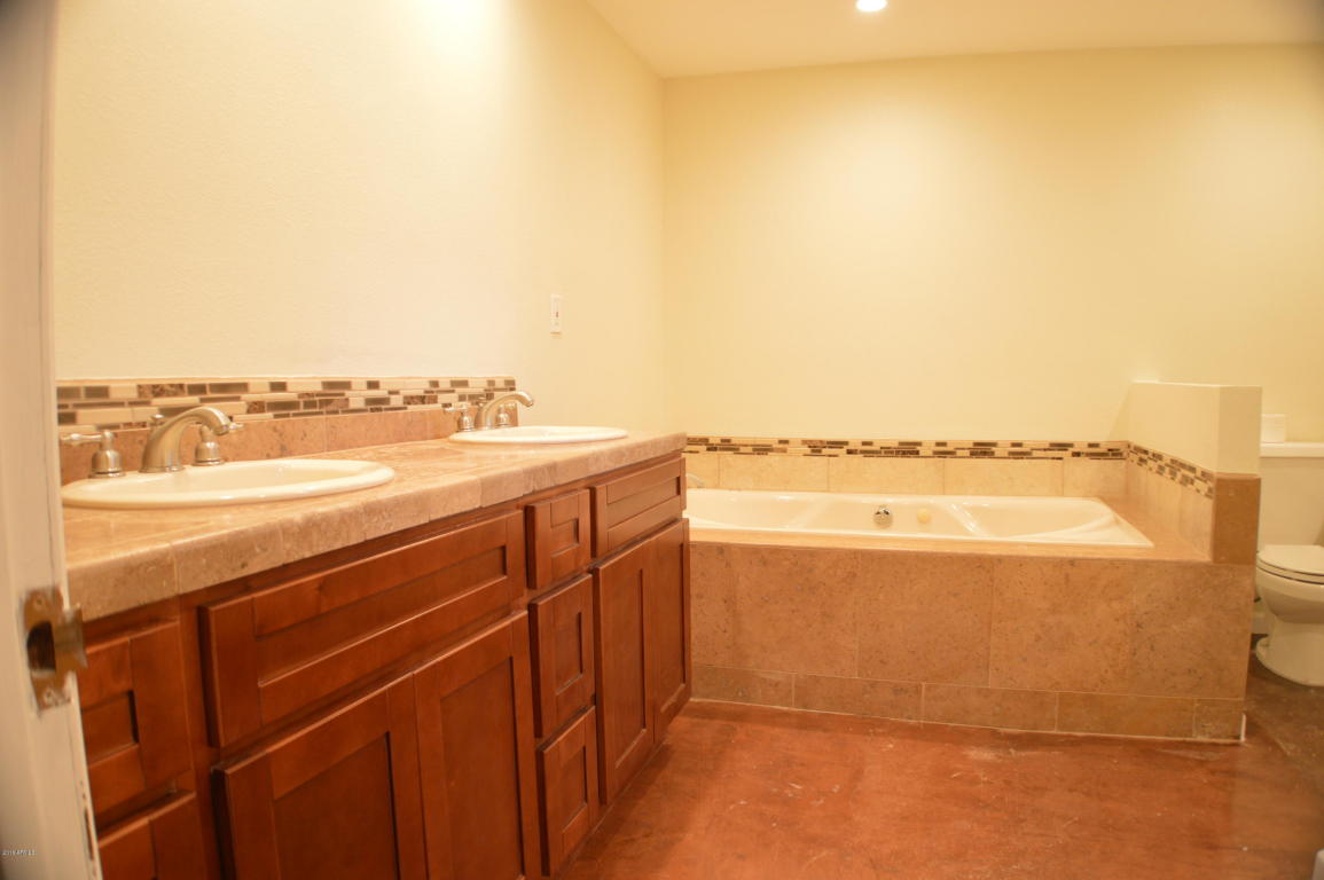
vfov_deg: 43.5
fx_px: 1102
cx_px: 662
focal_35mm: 30
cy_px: 440
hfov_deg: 62.0
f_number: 3.8
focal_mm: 20
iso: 500
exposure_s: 1/15
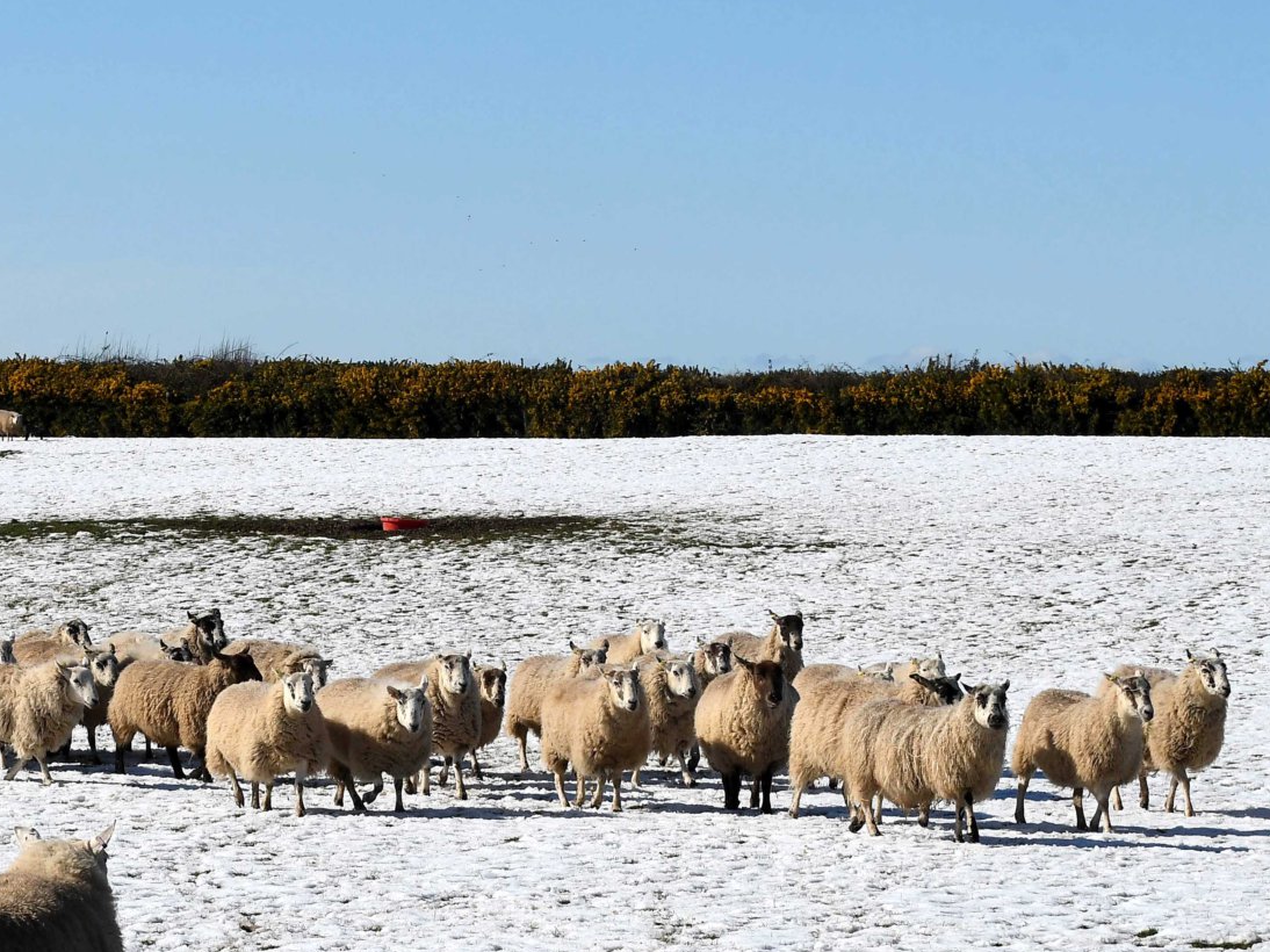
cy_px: 699
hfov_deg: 10.5
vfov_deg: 7.8
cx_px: 455
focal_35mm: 189
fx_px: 6933
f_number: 18
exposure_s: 1/1250
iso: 500
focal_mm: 70
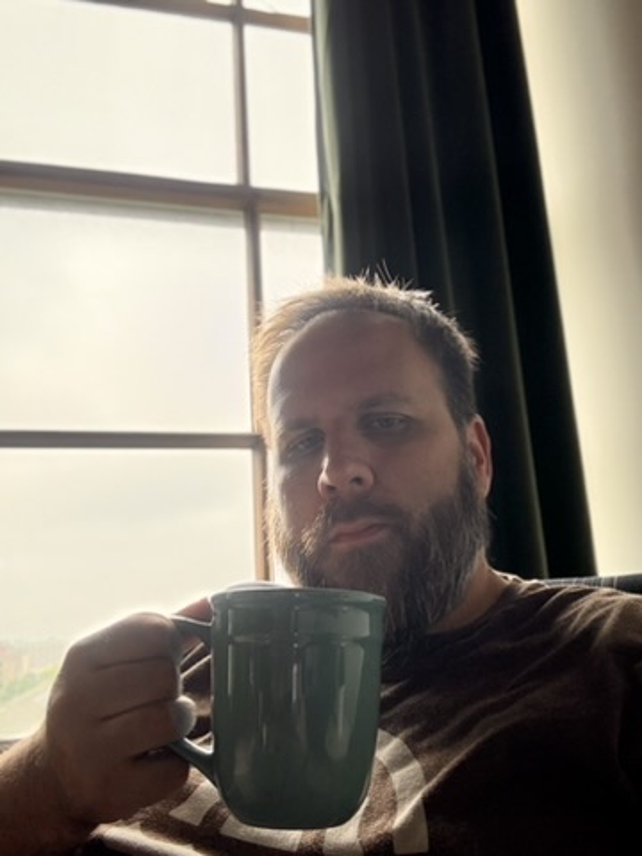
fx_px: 742
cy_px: 428
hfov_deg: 46.8
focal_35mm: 30
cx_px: 321
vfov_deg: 60.0
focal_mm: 2.69
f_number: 1.9
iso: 80
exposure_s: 1/149
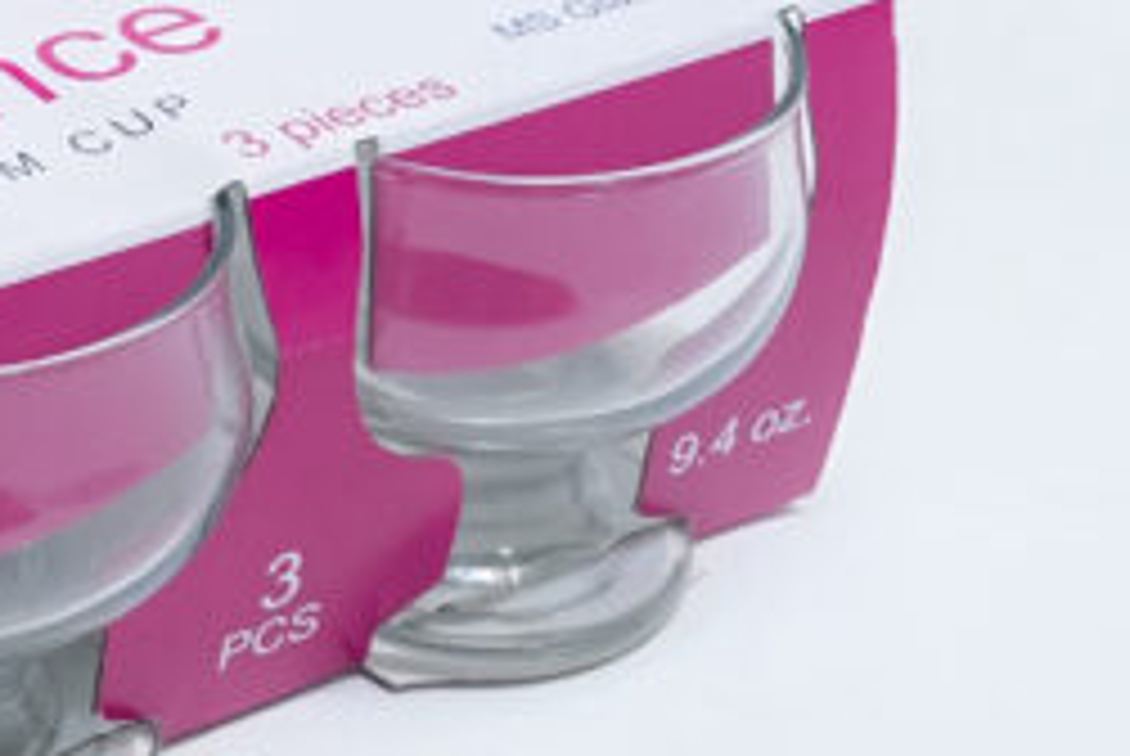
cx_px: -135
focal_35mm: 142
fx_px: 4462
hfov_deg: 14.1
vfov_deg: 9.7
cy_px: 295
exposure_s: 1/125
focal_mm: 34
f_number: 10
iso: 2500
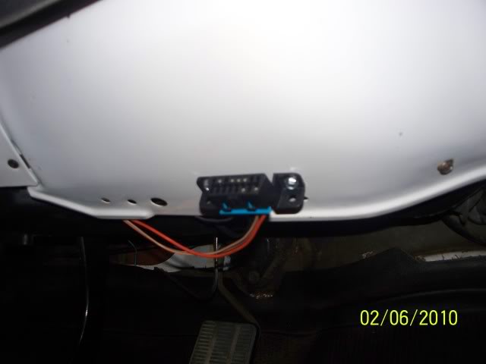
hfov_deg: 51.4
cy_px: 182
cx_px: 243
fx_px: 505
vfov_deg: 39.7
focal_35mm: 36
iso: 200
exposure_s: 1/30
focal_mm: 7.54
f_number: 2.8
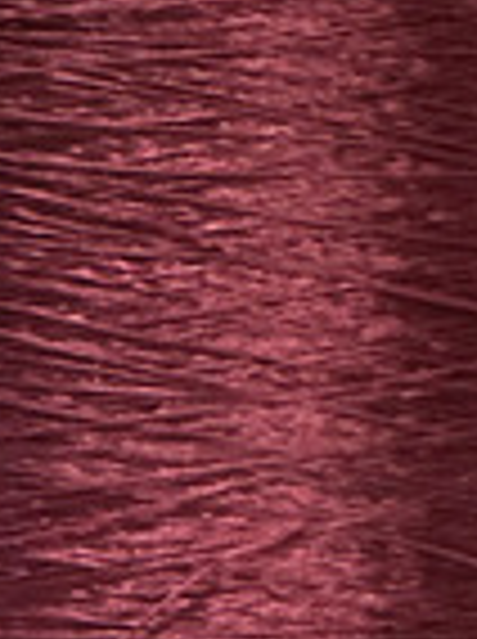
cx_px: 162
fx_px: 8016
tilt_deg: -0.7
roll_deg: -0.4
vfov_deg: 4.6
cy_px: 616
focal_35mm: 435
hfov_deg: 3.4
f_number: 2.8
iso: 250
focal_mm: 9
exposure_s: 1/33
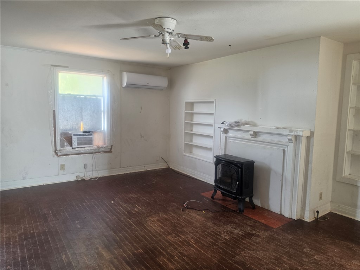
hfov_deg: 73.9
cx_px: 180
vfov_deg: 58.9
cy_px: 135
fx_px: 239
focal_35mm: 23
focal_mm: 6.5
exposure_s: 1/120
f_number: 1.4
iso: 100
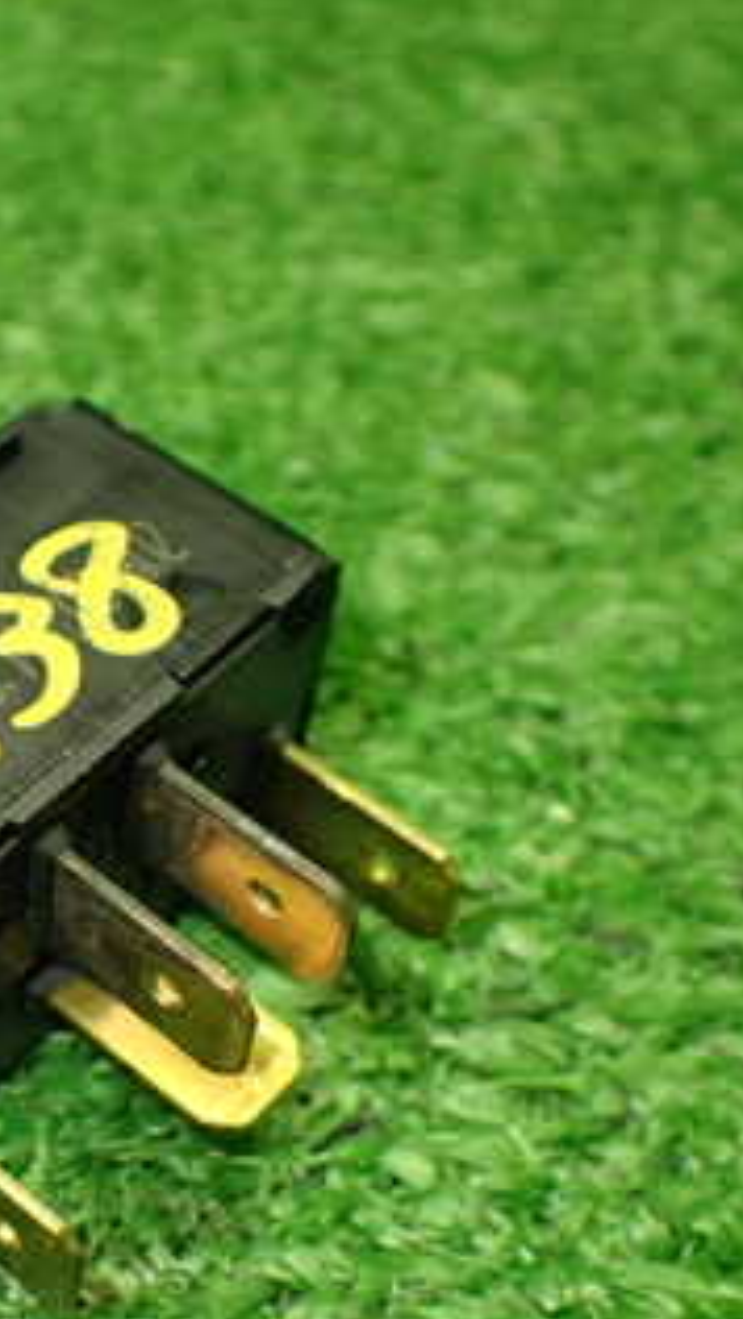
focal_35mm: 62
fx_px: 2169
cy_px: 793
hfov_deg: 18.7
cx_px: -58
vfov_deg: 33.7
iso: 400
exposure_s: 1/125
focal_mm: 5.4
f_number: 2.3
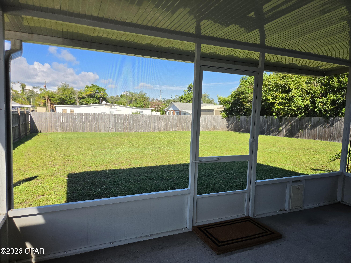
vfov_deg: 58.9
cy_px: 132
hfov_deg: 73.9
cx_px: 176
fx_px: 233
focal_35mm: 23
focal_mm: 5.4
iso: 80
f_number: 1.8
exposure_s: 1/2198
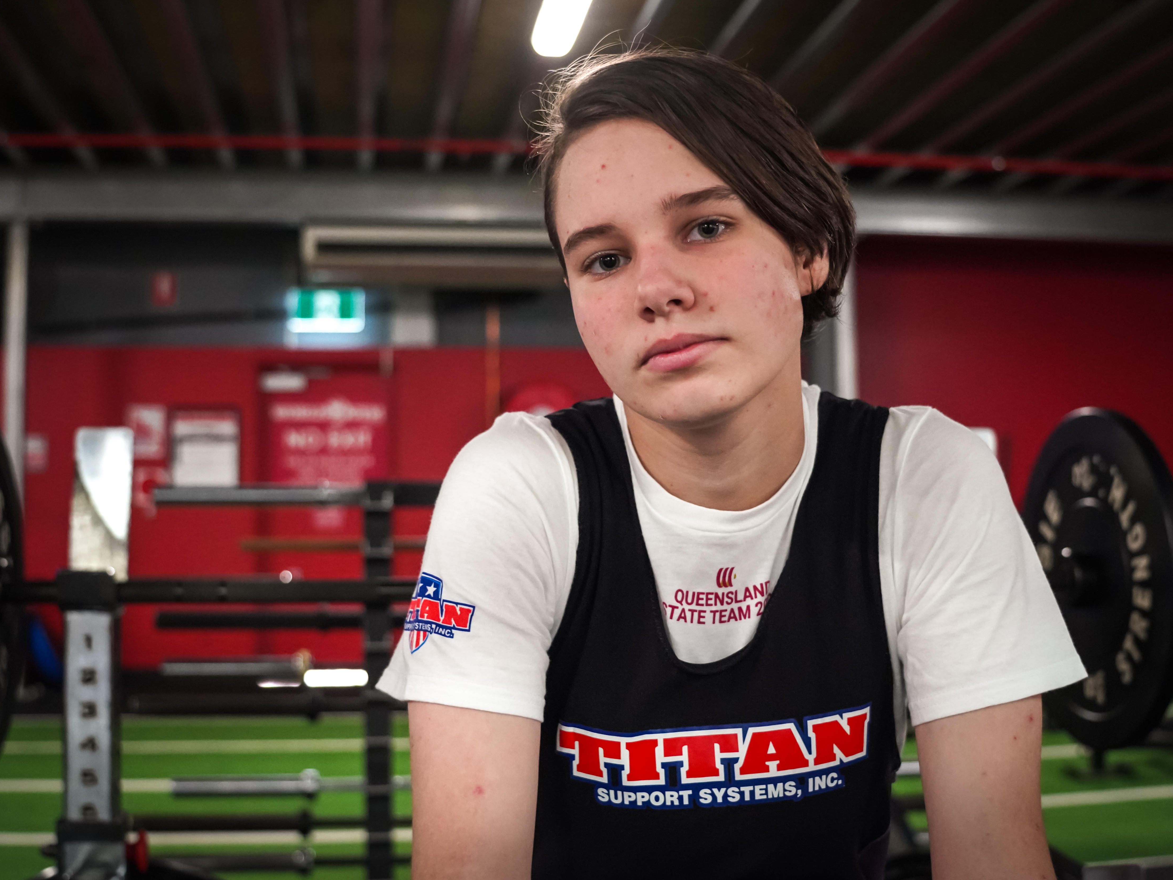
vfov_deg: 36.8
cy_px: 440
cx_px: 596
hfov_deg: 47.9
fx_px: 1322
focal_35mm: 39
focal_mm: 36
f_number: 4
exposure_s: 1/160
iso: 6400
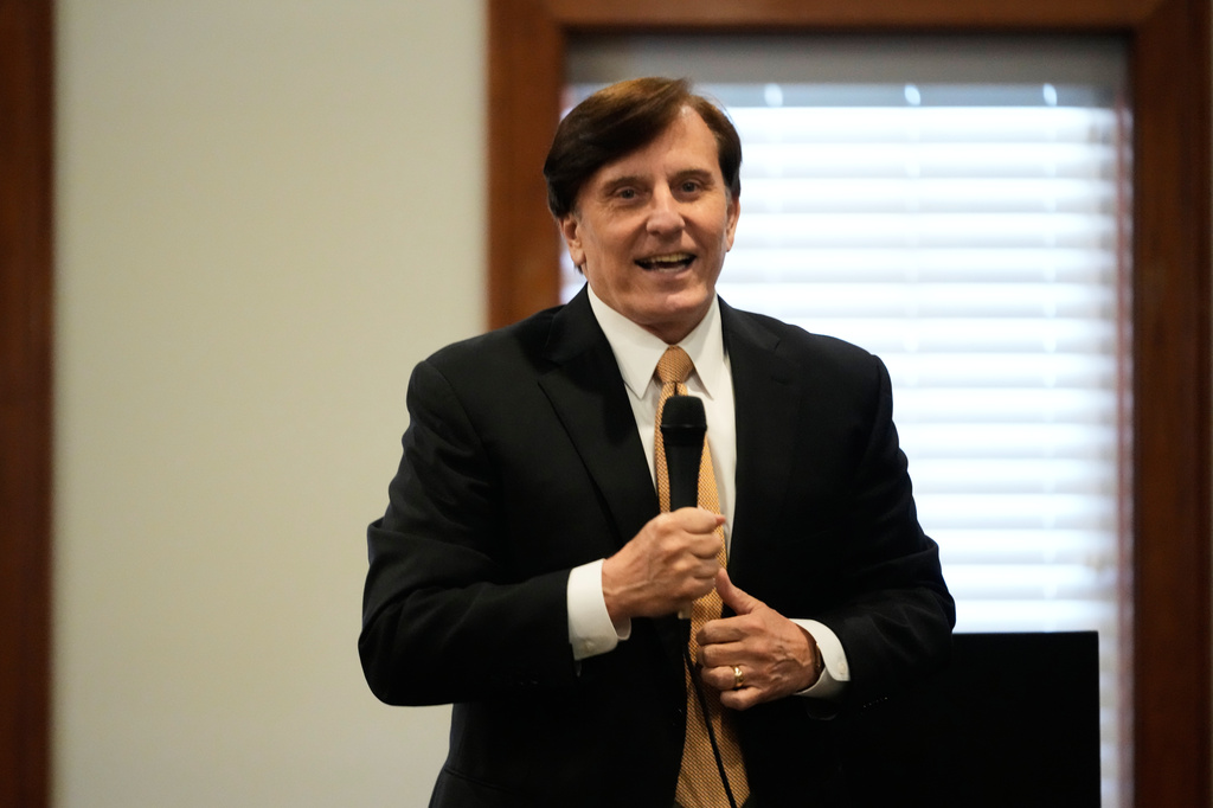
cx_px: 606
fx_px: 6669
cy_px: 404
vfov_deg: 6.9
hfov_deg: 10.4
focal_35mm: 198
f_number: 2.8
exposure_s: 1/200
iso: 8000
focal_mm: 198
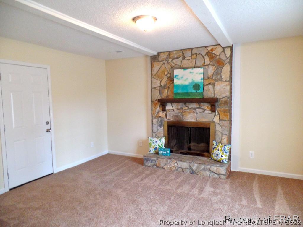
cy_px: 114
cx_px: 152
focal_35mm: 23
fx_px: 201
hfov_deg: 73.9
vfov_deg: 58.9
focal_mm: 4.1
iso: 320
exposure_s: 1/30
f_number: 2.8
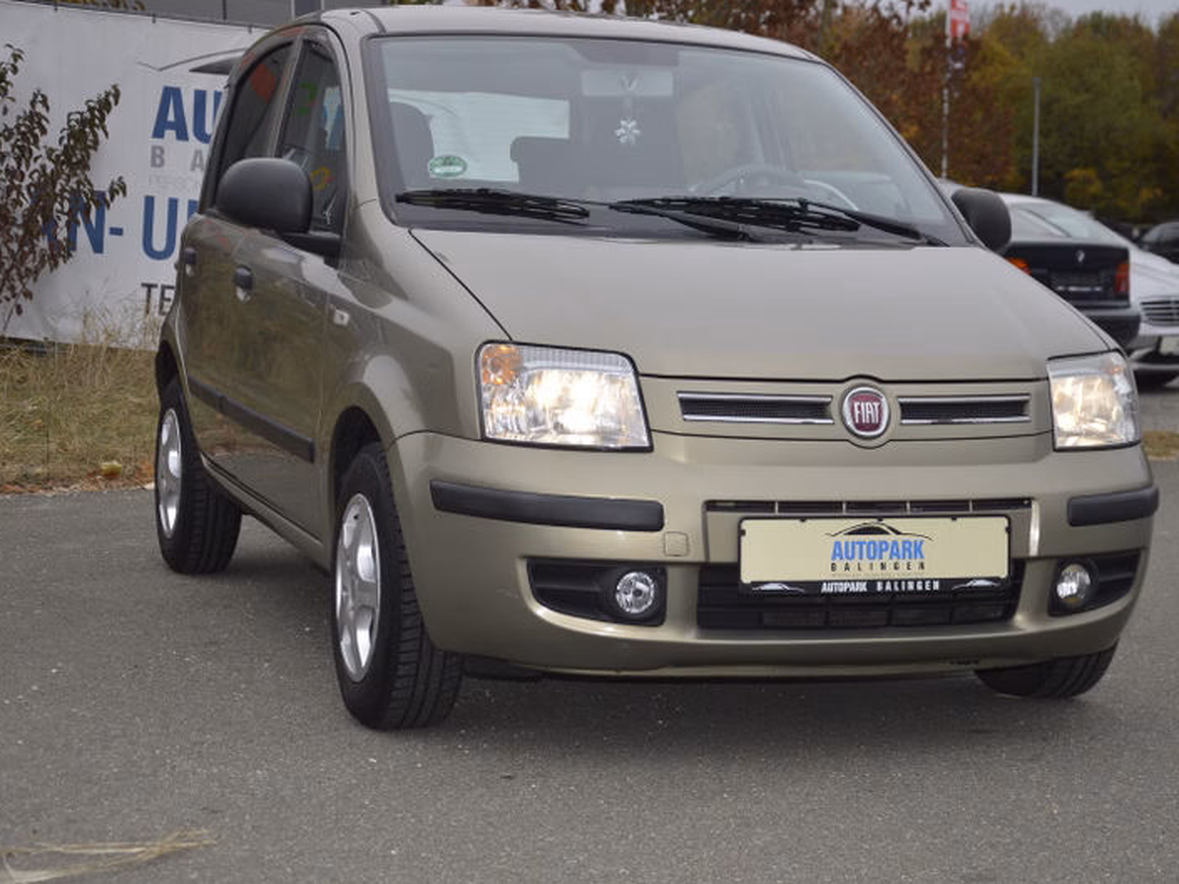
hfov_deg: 26.5
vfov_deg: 20.0
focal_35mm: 74
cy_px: 441
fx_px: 2505
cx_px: 630
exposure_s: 1/160
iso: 100
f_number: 4.8
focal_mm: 45
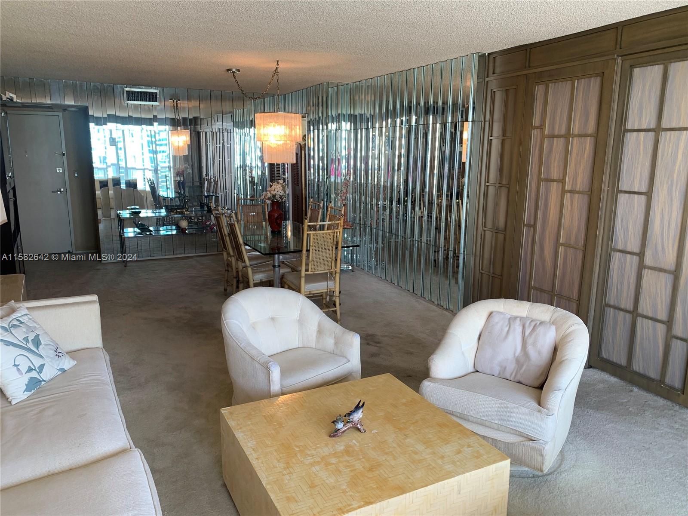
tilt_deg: -11.8
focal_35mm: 26
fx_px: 517
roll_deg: -1.0
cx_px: 344
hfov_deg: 67.3
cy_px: 258
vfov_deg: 53.1
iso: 64
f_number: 1.8
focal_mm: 4.25
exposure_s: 1/120
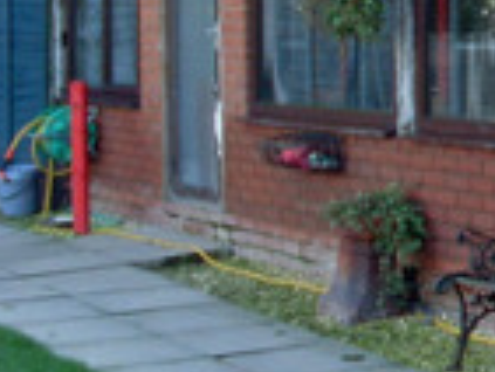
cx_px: 892
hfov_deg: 12.9
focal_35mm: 138
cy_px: 70
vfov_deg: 10.7
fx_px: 1975
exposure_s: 1/125
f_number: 3
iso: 80
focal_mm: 6.3
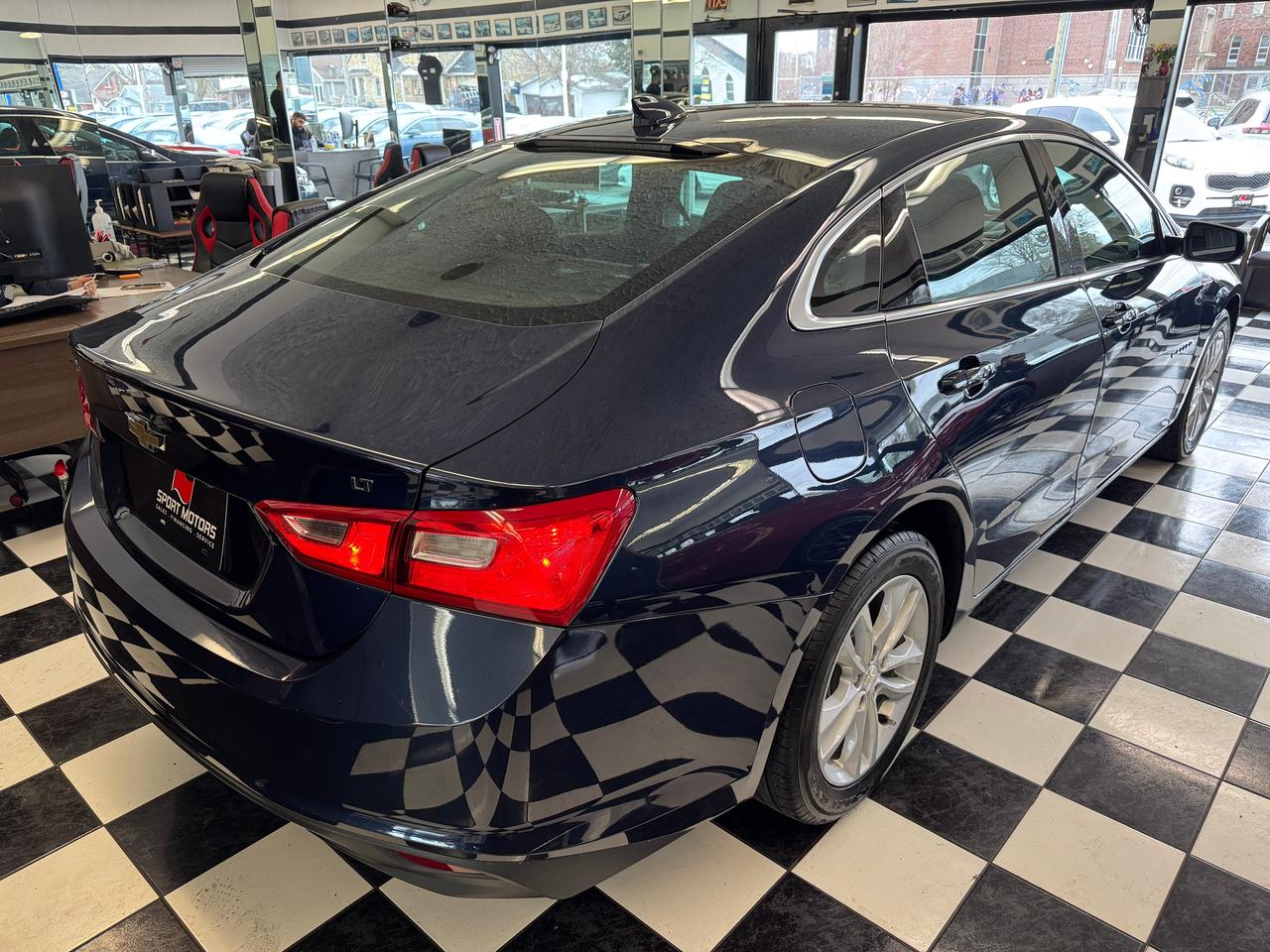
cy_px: 476
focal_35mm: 24
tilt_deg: -23.9
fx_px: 881
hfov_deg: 71.6
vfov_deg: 56.8
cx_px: 635
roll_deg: +0.0
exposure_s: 1/120
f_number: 1.78
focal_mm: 6.76
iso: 200
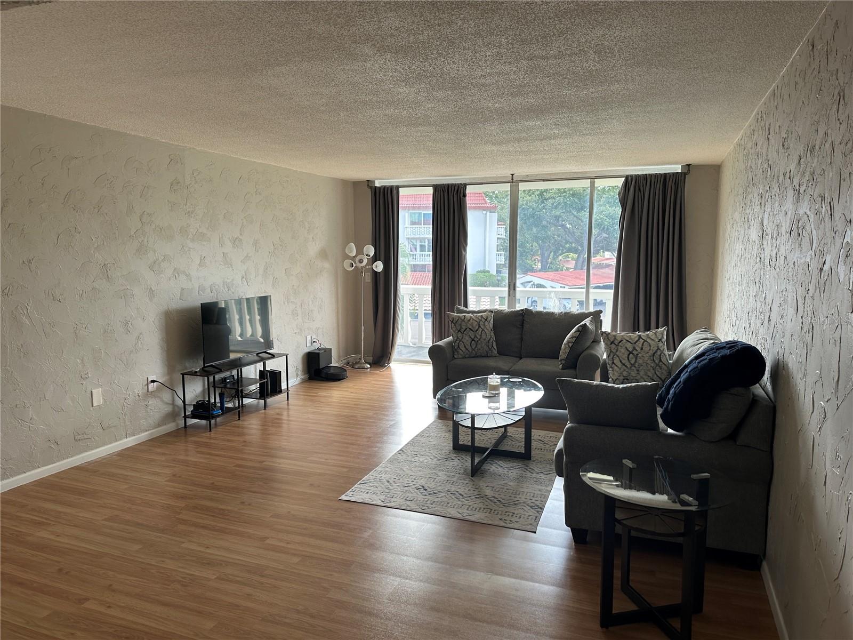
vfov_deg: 56.8
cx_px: 426
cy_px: 320
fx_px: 591
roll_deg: -1.0
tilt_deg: -6.4
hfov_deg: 71.6
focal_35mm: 24
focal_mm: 6.86
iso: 80
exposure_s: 1/122
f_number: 1.78
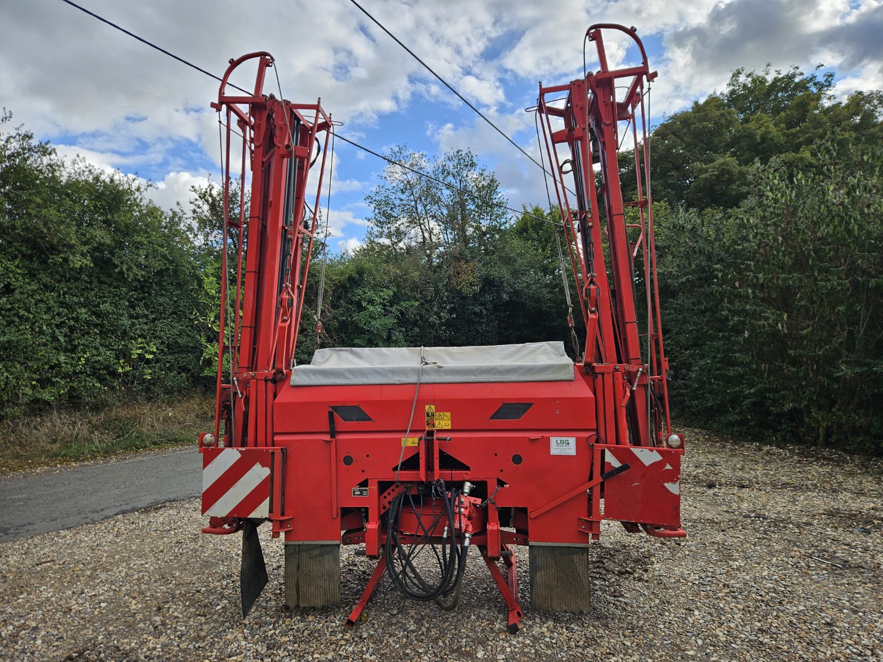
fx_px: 587
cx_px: 442
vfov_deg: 58.9
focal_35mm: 23
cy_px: 331
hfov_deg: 73.9
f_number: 1.8
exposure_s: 1/841
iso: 25
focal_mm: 5.4
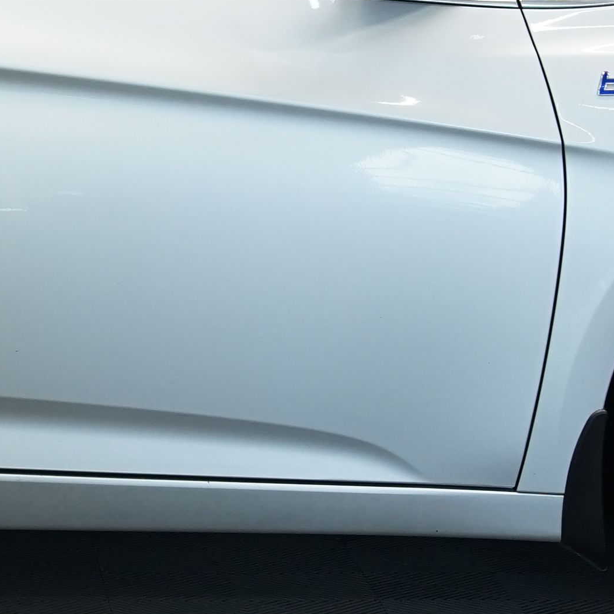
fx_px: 3793
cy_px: 249
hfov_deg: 9.1
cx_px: -194
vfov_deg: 9.3
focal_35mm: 189
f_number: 5.6
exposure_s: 1/20
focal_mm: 39
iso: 500
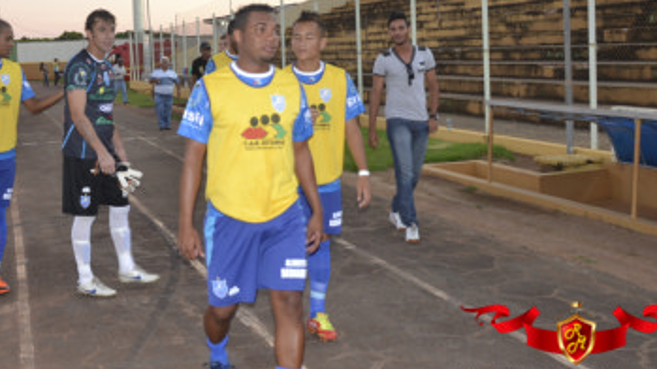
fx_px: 940
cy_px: 118
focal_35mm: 54
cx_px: 254
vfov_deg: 22.1
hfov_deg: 38.3
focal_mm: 24
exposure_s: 1/60
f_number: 3.8
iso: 400
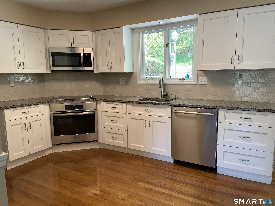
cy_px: 103
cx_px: 138
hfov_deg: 67.3
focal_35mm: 26
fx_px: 207
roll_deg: +1.1
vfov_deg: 53.1
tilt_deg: -8.2
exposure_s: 1/120
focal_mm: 5.1
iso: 100
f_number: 1.6
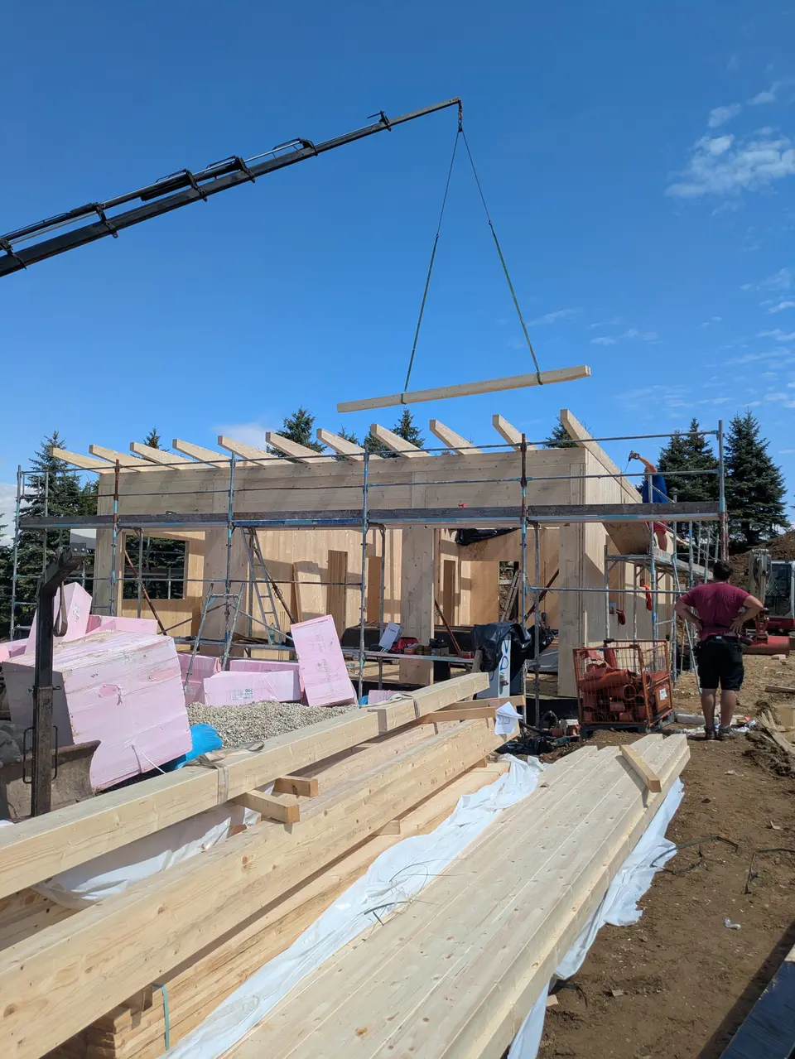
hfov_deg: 54.9
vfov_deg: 69.4
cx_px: 398
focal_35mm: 25
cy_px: 530
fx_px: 765
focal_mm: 5.43
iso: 48
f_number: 1.89
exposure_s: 1/2370
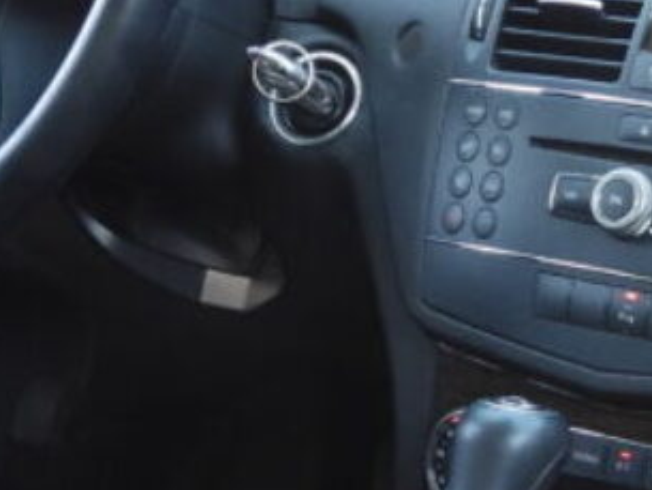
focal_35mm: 126
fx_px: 2374
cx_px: 710
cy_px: 599
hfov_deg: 15.3
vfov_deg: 11.5
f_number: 2.8
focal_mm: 4.3
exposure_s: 1/40
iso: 100
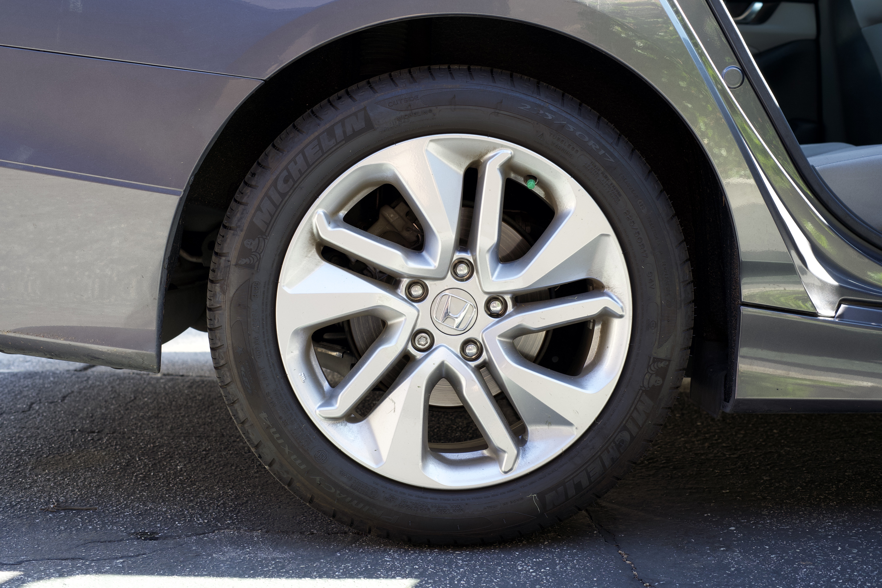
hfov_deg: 39.6
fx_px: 1225
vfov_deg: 27.0
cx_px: 441
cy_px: 294
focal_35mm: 50
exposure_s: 1/125
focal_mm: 50
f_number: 5.6
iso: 640
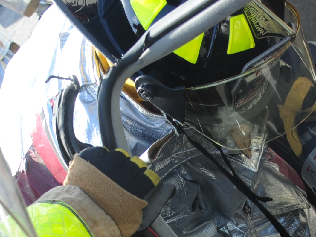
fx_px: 1095
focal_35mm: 120
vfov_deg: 12.1
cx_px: 218
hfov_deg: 16.4
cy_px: 270
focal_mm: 31
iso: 250
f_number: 5.6
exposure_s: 1/200
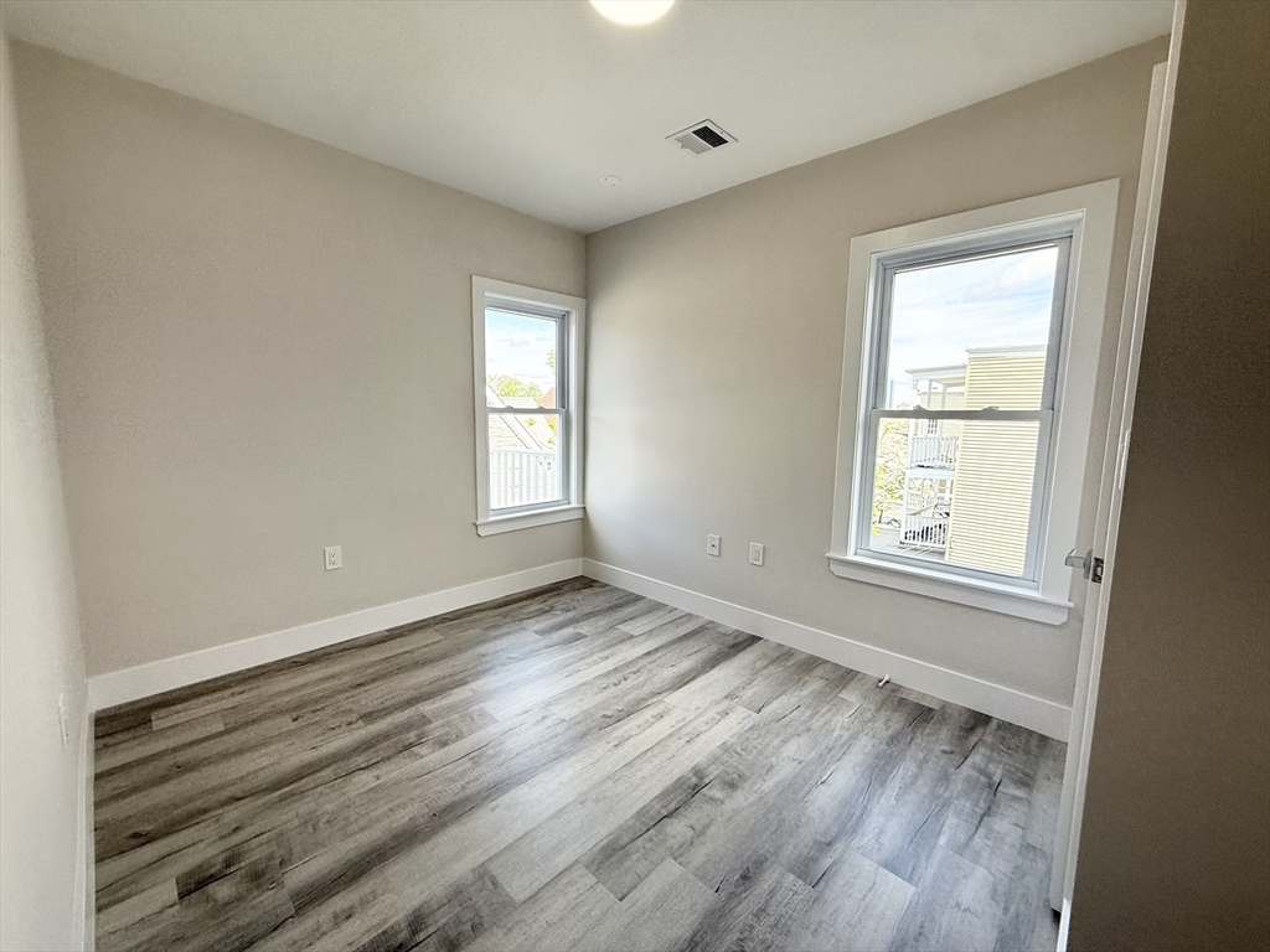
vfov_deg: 85.7
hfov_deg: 102.1
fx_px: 514
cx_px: 635
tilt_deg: -6.0
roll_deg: -0.3
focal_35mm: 14
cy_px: 476
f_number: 2.2
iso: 64
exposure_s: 1/197
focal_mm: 2.22
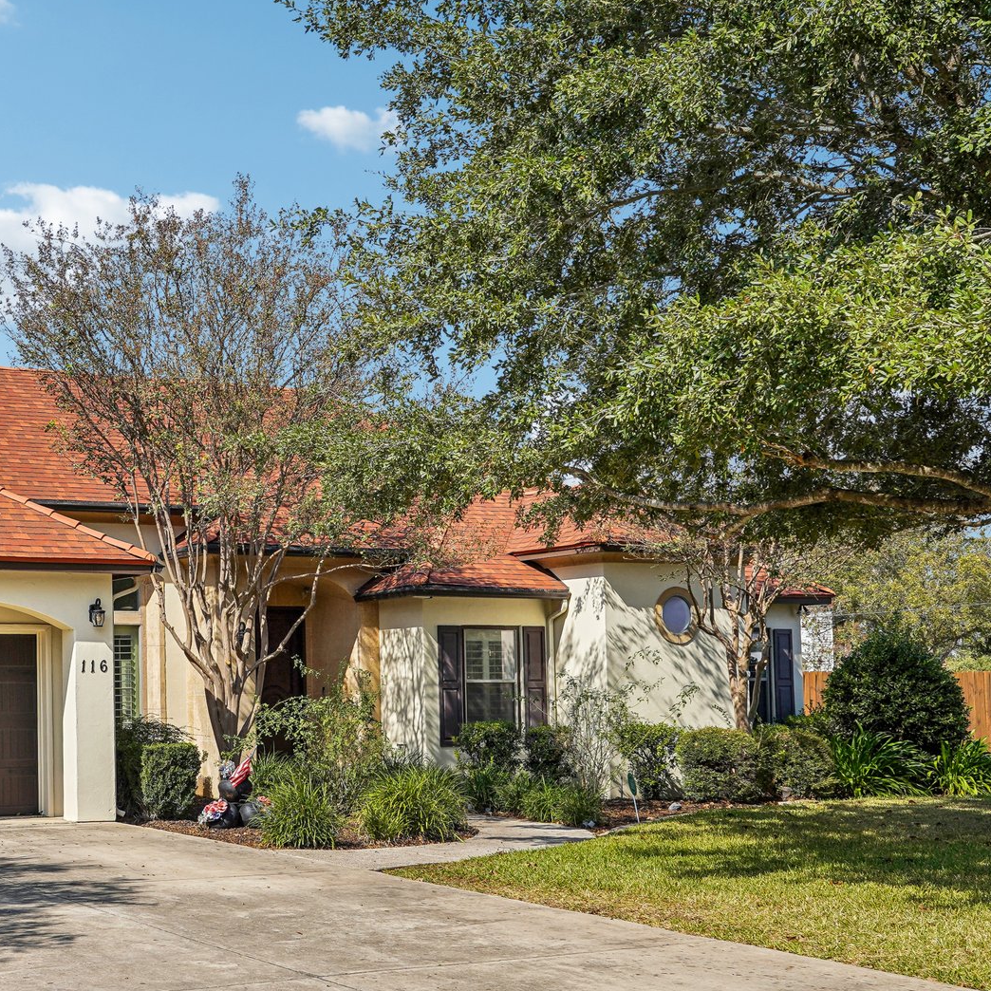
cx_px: 134
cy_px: 561
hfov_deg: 32.6
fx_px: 1619
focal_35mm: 50
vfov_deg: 34.0
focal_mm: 30
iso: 100
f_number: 8
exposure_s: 1/400
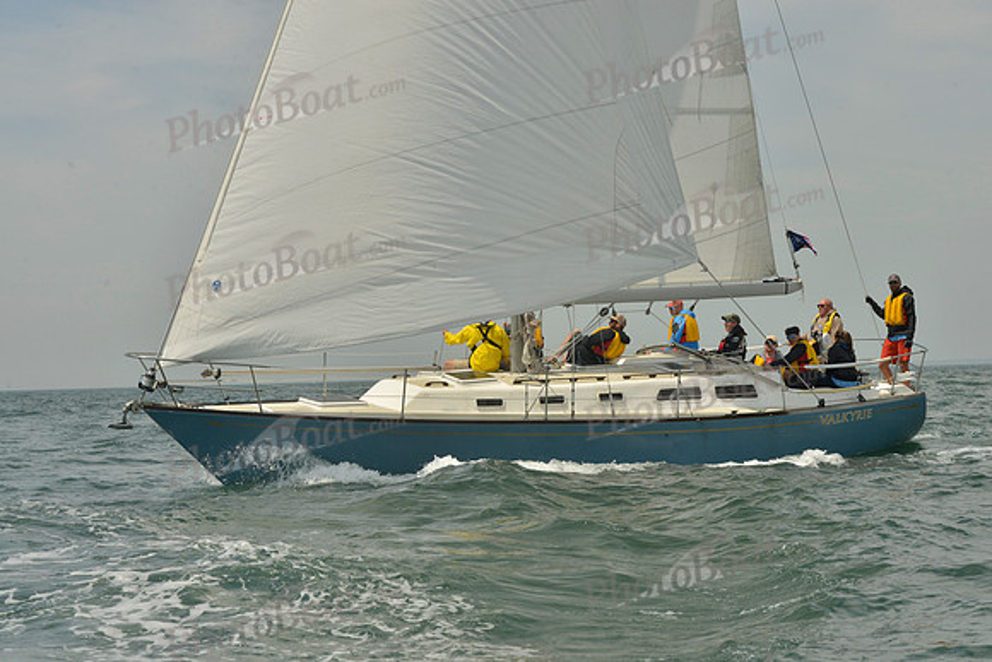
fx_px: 1929
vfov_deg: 19.5
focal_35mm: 70
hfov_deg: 28.8
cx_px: 496
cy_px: 331
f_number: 13
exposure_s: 1/1250
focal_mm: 70
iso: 560
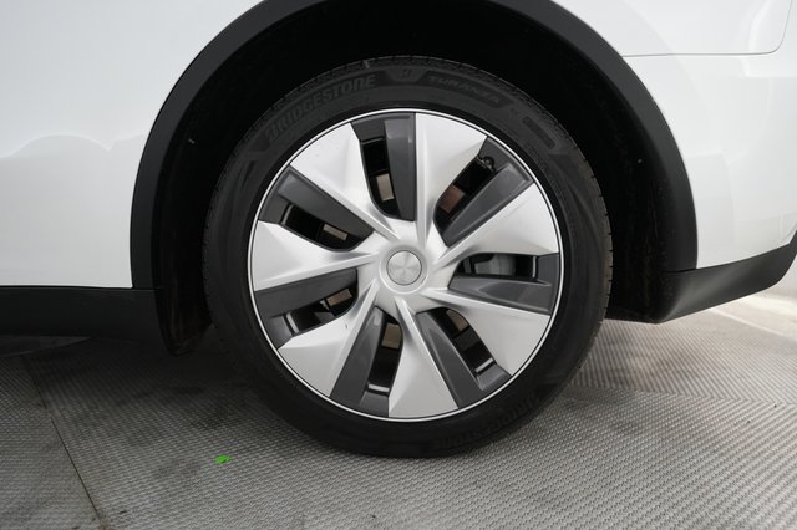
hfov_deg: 71.5
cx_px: 398
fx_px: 553
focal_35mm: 25
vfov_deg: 51.2
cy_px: 265
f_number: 2.8
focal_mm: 25
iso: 2000
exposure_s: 1/160
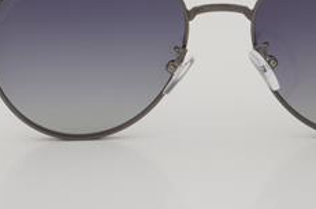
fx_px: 1139
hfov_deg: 15.7
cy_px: 46
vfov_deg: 10.5
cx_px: 223
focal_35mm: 130
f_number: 32
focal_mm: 50
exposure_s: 1/3
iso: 100
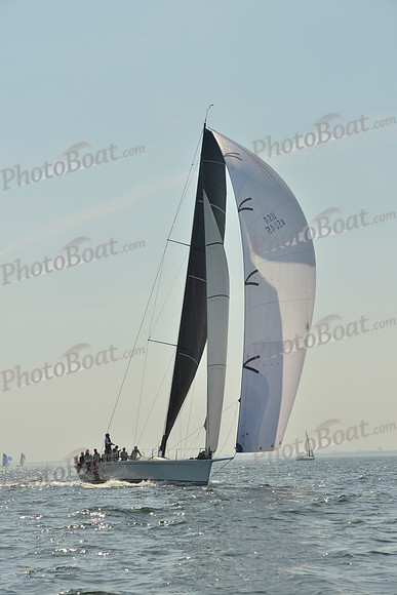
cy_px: 298
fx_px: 1620
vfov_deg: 20.8
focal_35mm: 98
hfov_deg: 14.0
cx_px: 198
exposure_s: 1/1600
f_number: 9
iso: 200
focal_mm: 98
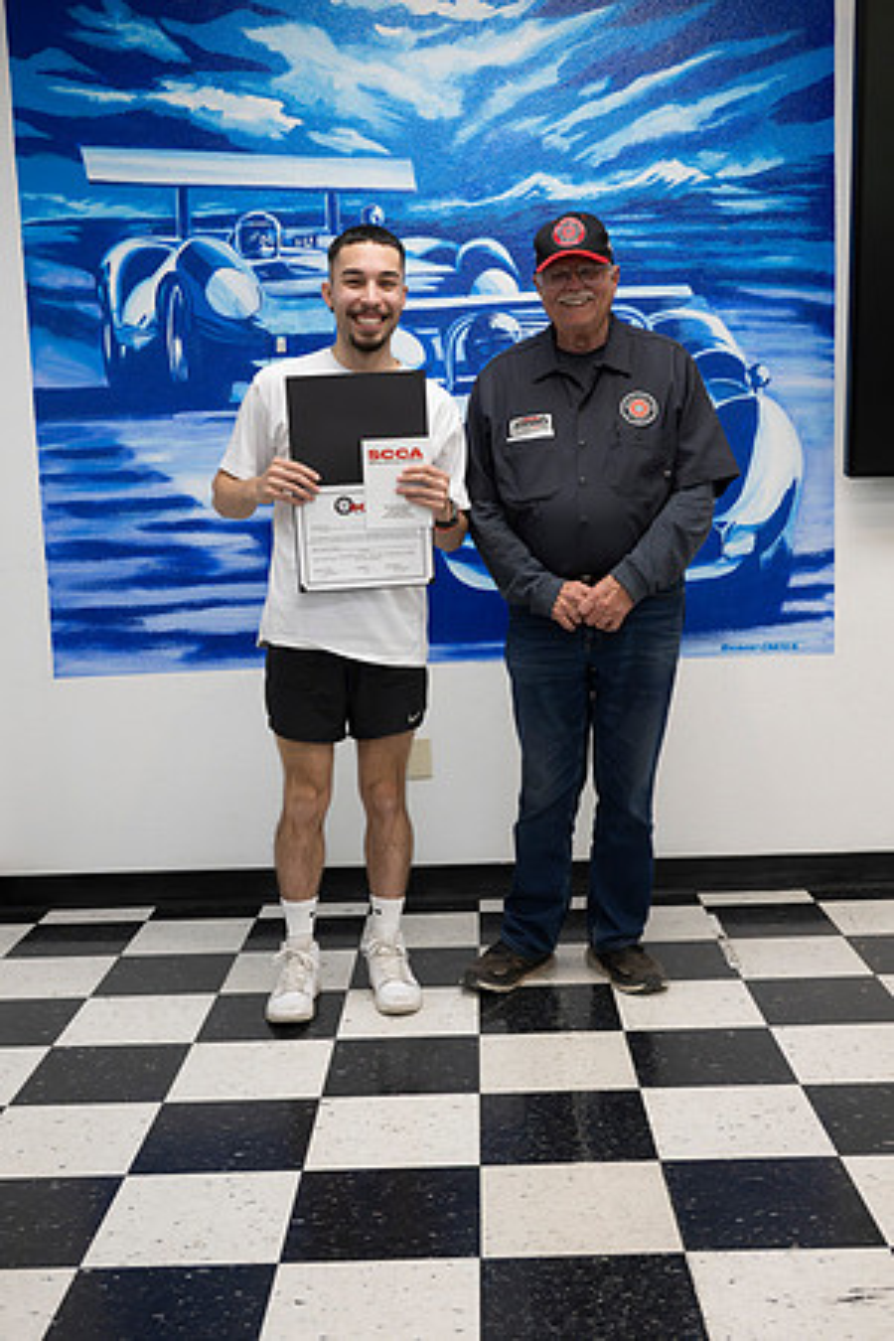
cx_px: 447
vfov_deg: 49.6
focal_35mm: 39
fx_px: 1453
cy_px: 670
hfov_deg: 34.2
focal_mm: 39
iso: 6400
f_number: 7.1
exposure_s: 1/250
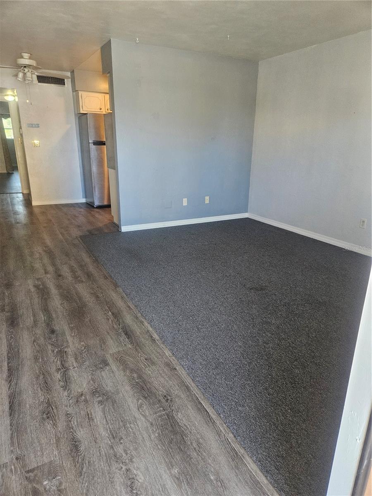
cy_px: 248
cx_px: 186
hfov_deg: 58.9
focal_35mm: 23
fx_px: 330
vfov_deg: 73.9
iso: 500
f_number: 1.8
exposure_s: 1/240
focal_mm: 5.4
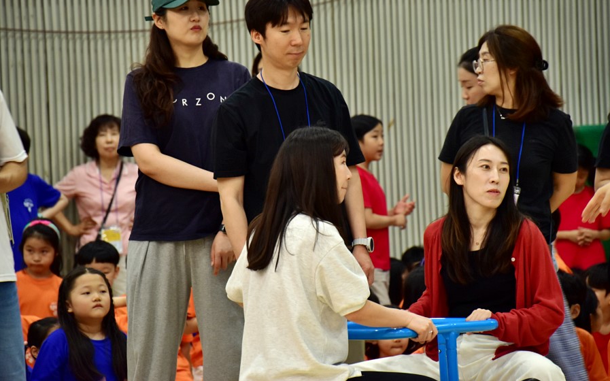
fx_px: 4462
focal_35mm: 269
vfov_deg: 4.9
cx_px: 305
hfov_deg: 7.8
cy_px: 178
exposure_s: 1/50
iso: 800
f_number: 6.3
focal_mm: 175
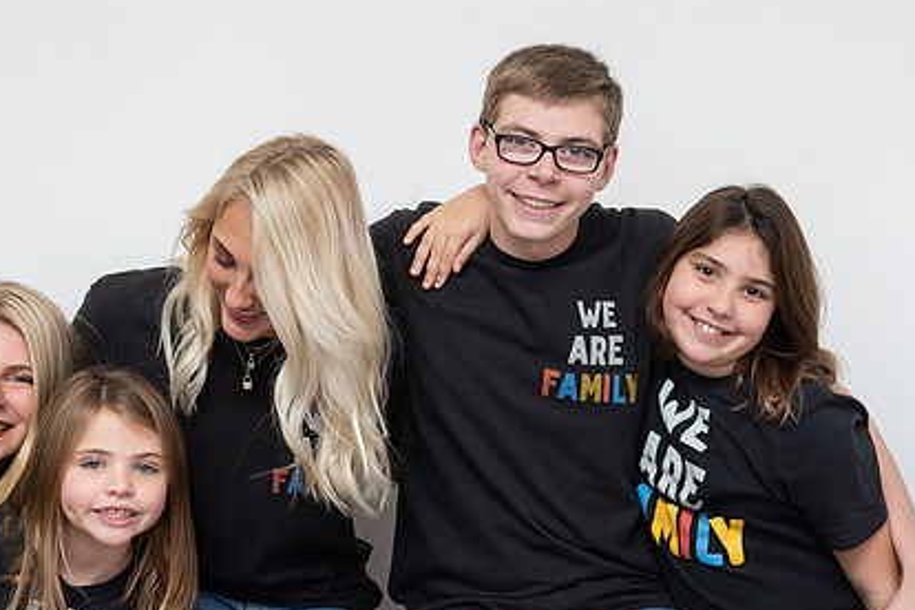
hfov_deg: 24.5
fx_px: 2109
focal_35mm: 83
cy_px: 366
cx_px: 410
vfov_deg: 16.4
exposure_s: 1/200
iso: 640
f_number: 5
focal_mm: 55
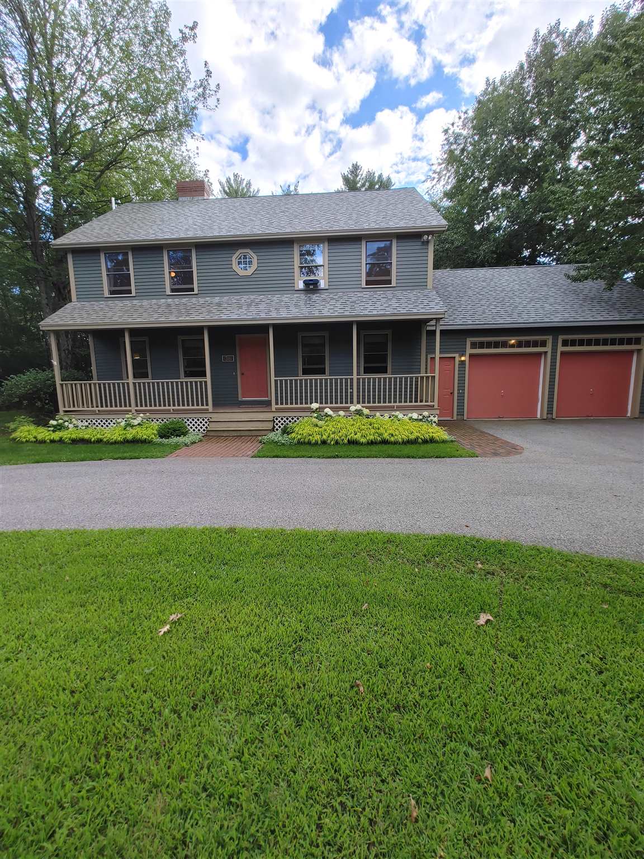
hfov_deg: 81.7
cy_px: 430
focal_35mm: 15
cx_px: 322
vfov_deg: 98.2
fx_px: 372
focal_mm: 1.78
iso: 50
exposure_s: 1/100
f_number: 1.9
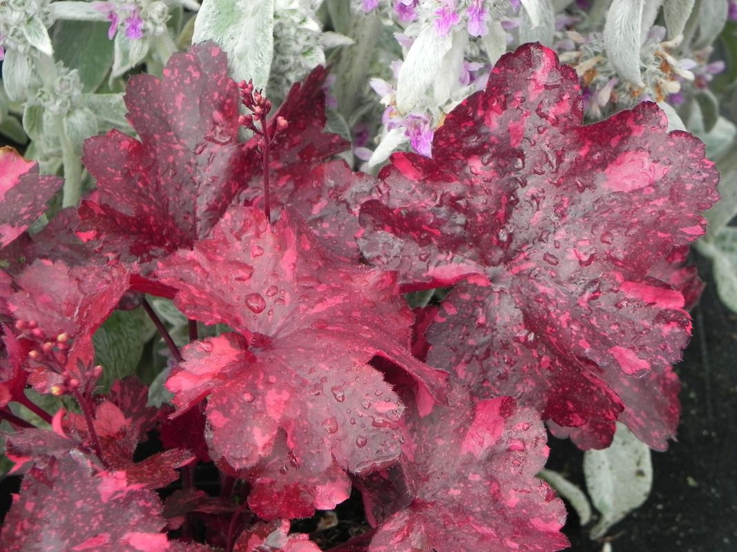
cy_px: 276
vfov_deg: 17.4
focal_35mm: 85
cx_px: 368
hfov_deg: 23.0
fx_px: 1810
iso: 160
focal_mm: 15.1
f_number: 4.5
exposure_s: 1/200
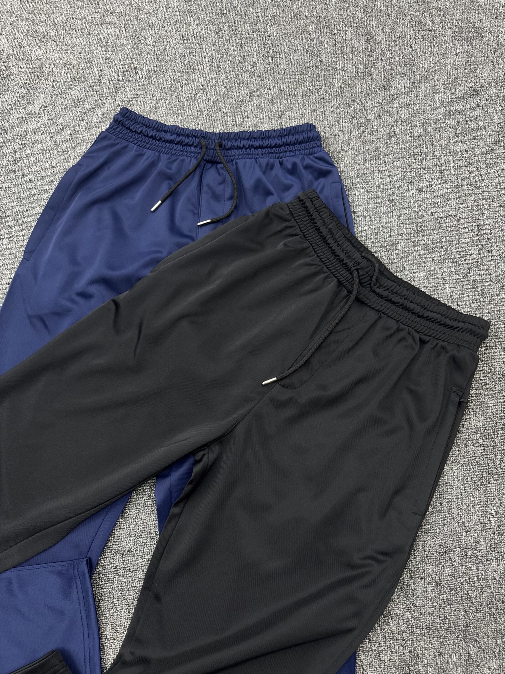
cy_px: 337
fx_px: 467
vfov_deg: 71.6
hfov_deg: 56.8
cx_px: 252
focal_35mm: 24
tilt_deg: -74.8
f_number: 1.78
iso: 200
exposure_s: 1/100
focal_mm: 6.76
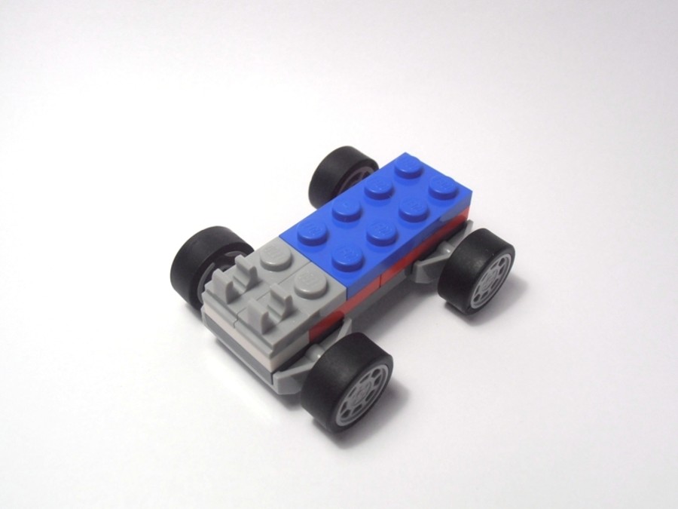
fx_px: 725
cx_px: 339
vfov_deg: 38.7
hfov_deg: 50.1
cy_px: 254
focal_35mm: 37
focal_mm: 6.61
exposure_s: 1/80
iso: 80
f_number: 3.9
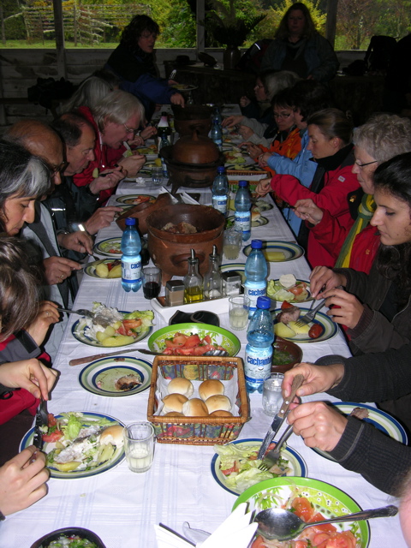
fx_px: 665
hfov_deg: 34.3
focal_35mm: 42
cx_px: 206
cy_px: 274
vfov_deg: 44.8
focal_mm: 10.7
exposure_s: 1/60.1
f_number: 2.9
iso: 50
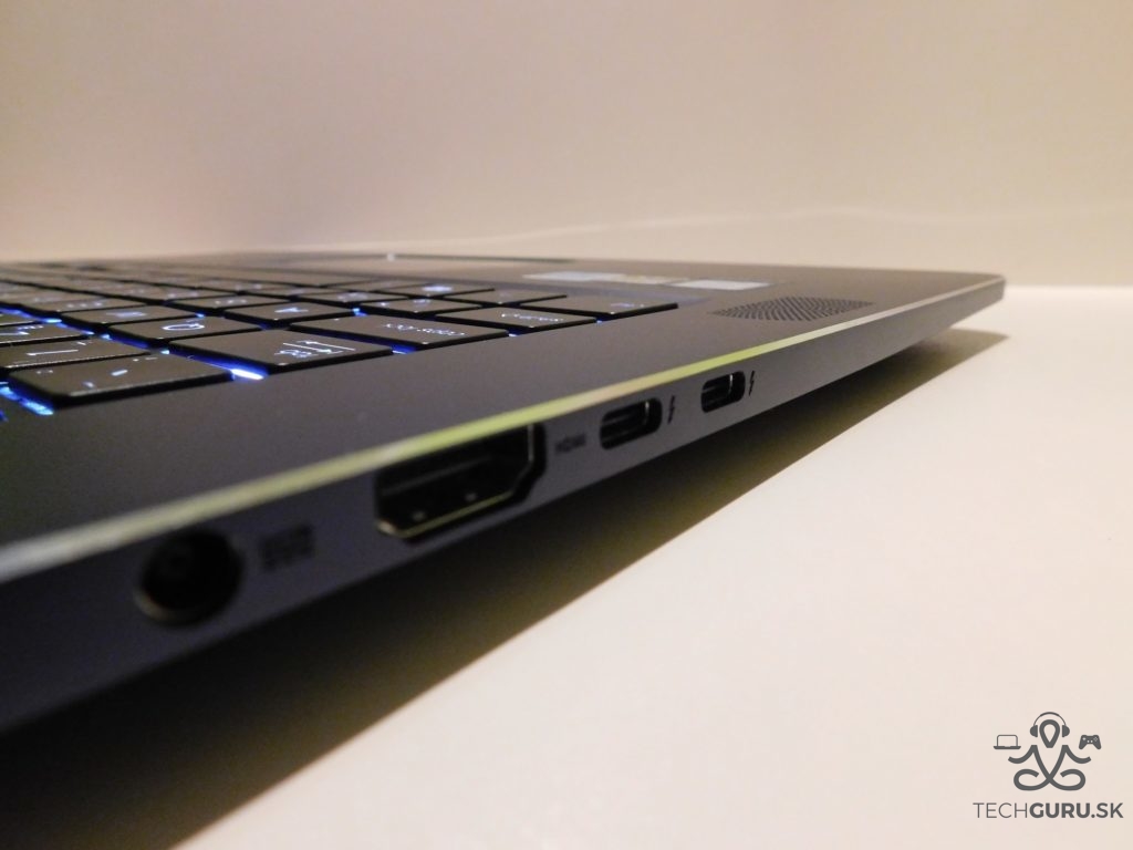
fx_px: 753
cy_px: 425
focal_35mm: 23
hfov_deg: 73.9
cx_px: 566
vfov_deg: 58.9
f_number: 3
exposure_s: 1/8
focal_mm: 4
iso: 640
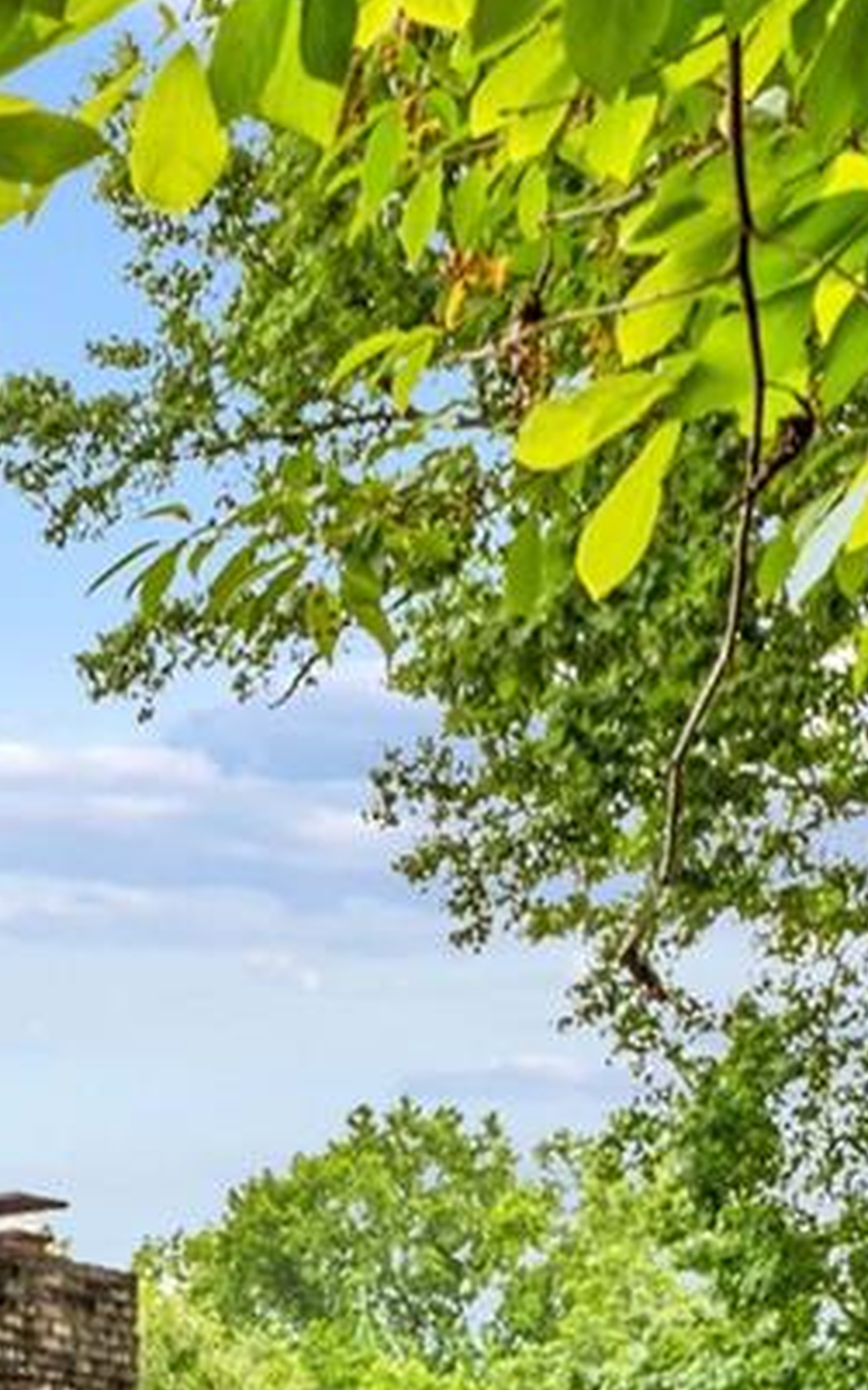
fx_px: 3144
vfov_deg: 22.6
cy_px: 1741
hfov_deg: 13.1
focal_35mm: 83
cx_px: -975
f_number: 8
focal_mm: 16
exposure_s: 1/50
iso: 100
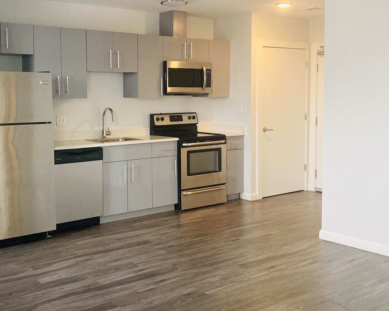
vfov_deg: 34.1
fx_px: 507
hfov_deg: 41.8
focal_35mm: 44
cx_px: 158
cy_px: 138
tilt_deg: -3.8
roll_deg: -0.6
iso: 125
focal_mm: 3.99
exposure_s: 1/60
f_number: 1.8
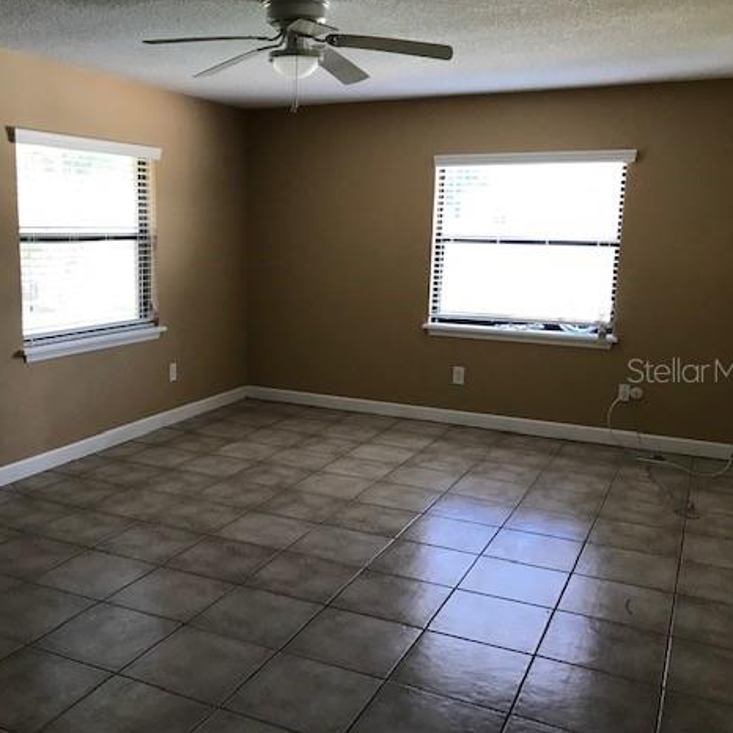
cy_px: 370
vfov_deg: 48.5
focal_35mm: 34
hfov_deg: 48.0
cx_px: 272
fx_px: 815
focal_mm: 3.99
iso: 25
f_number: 1.8
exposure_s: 1/30
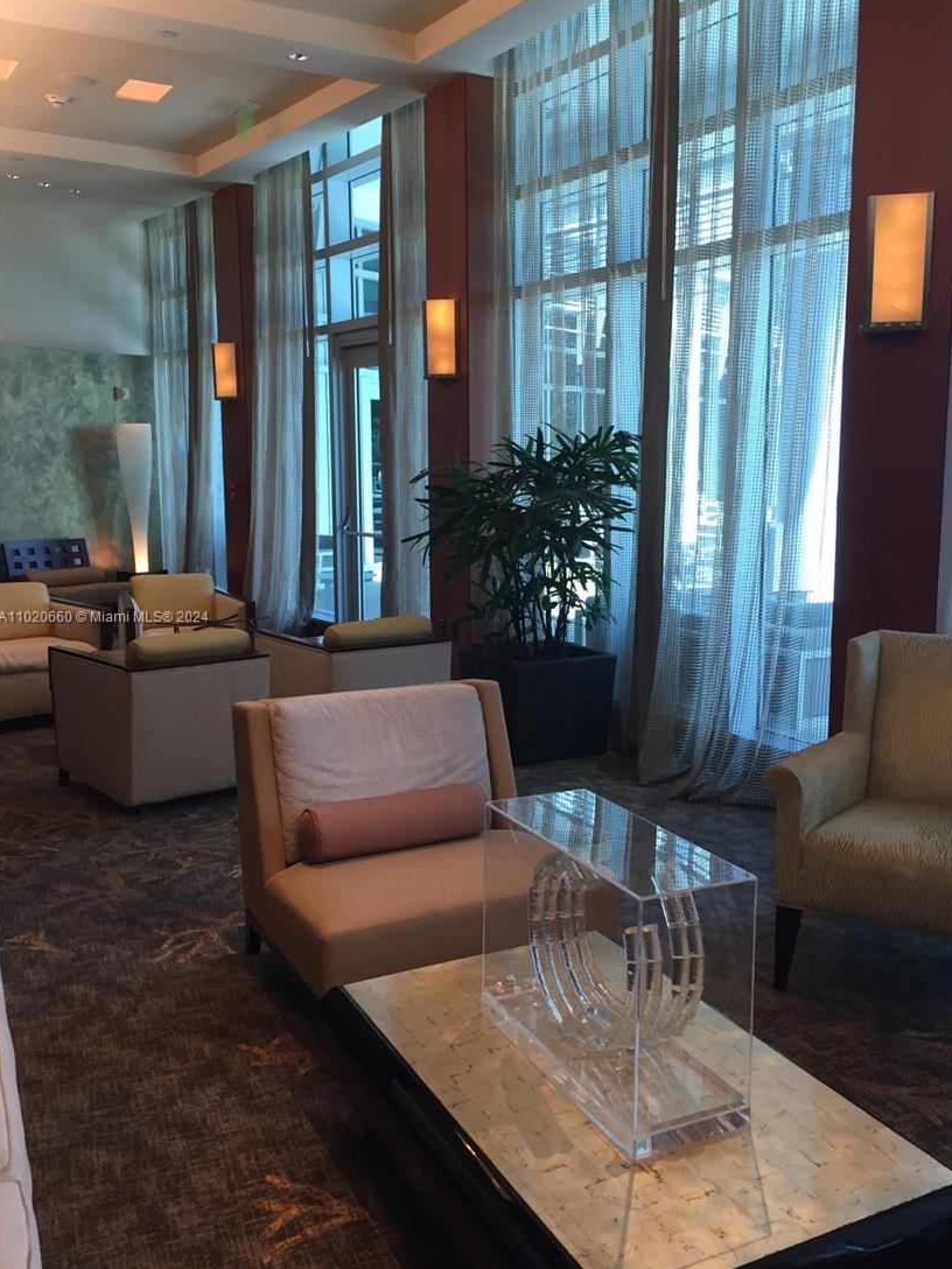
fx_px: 1173
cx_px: 520
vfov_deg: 56.8
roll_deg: +0.4
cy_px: 618
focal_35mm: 32
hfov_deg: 44.1
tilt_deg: -5.3
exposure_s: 1/40
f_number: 2.2
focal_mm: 4.15
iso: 32
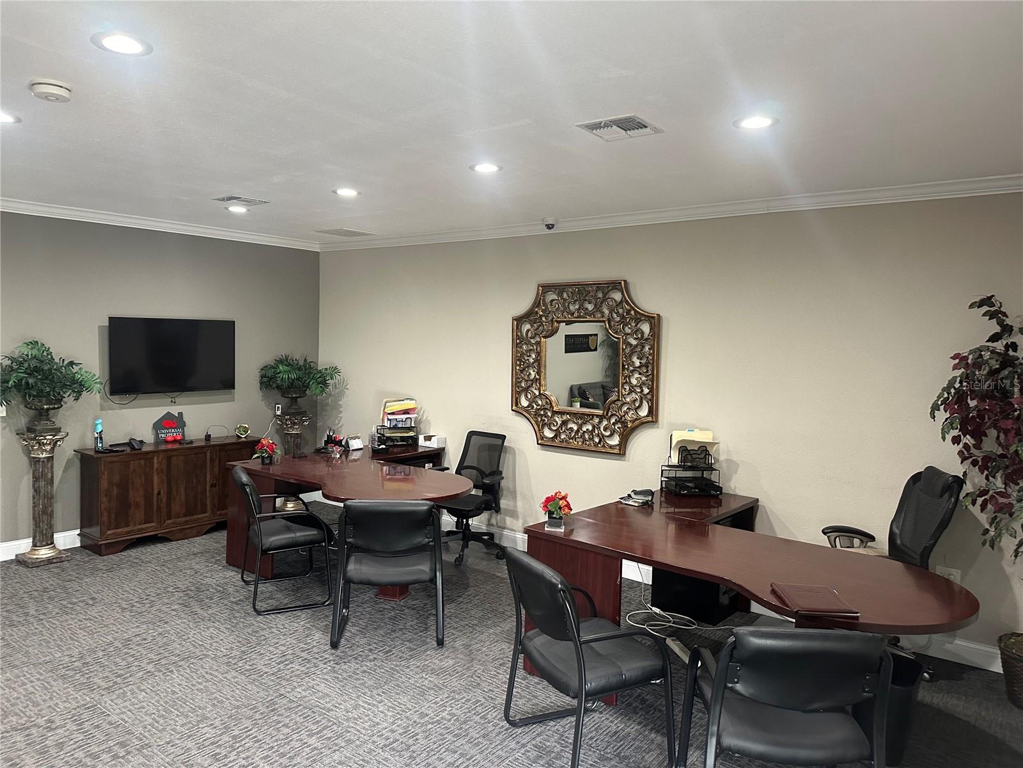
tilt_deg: -3.2
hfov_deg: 71.6
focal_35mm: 24
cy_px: 384
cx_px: 512
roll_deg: -1.9
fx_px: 709
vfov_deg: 56.8
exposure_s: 1/60
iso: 400
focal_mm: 6.86
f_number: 1.78
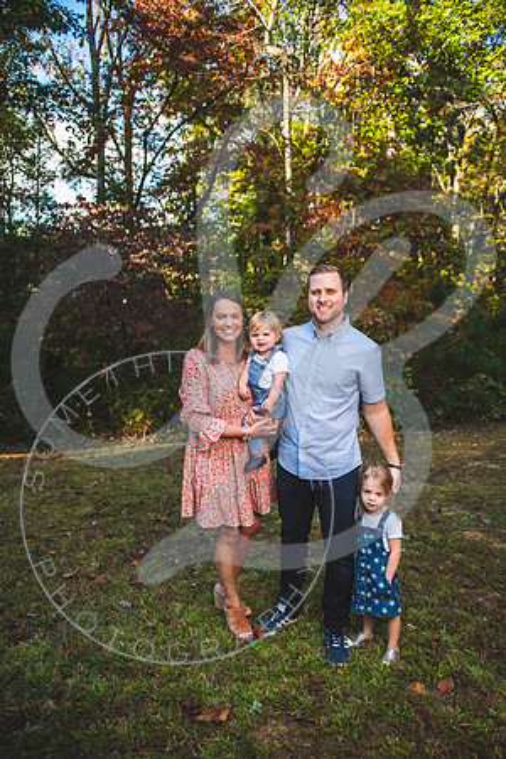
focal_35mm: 24
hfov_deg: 53.1
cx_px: 253
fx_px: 506
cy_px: 380
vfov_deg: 73.7
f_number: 2.8
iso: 100
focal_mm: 24
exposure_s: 1/400
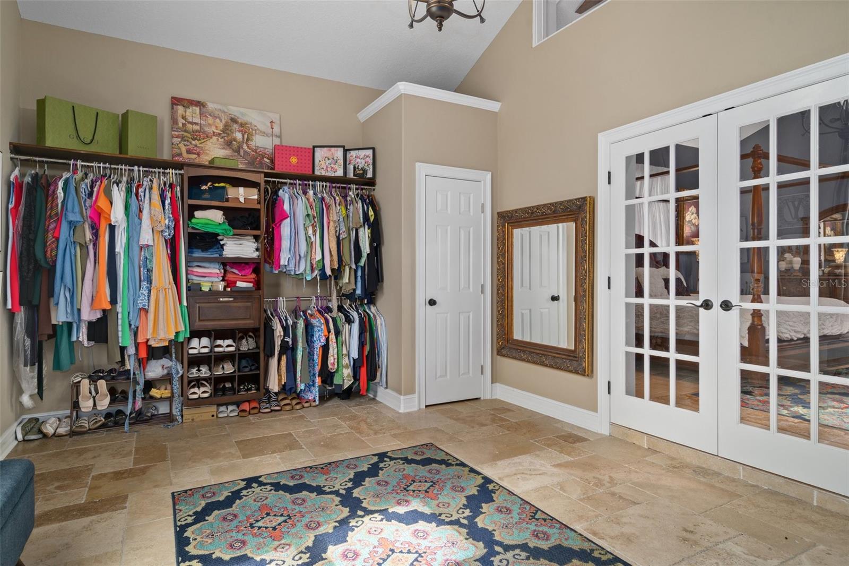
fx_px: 472
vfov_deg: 61.9
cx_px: 424
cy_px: 283
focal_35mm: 20
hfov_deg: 84.0
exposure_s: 1/1.25
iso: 320
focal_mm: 20
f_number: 8
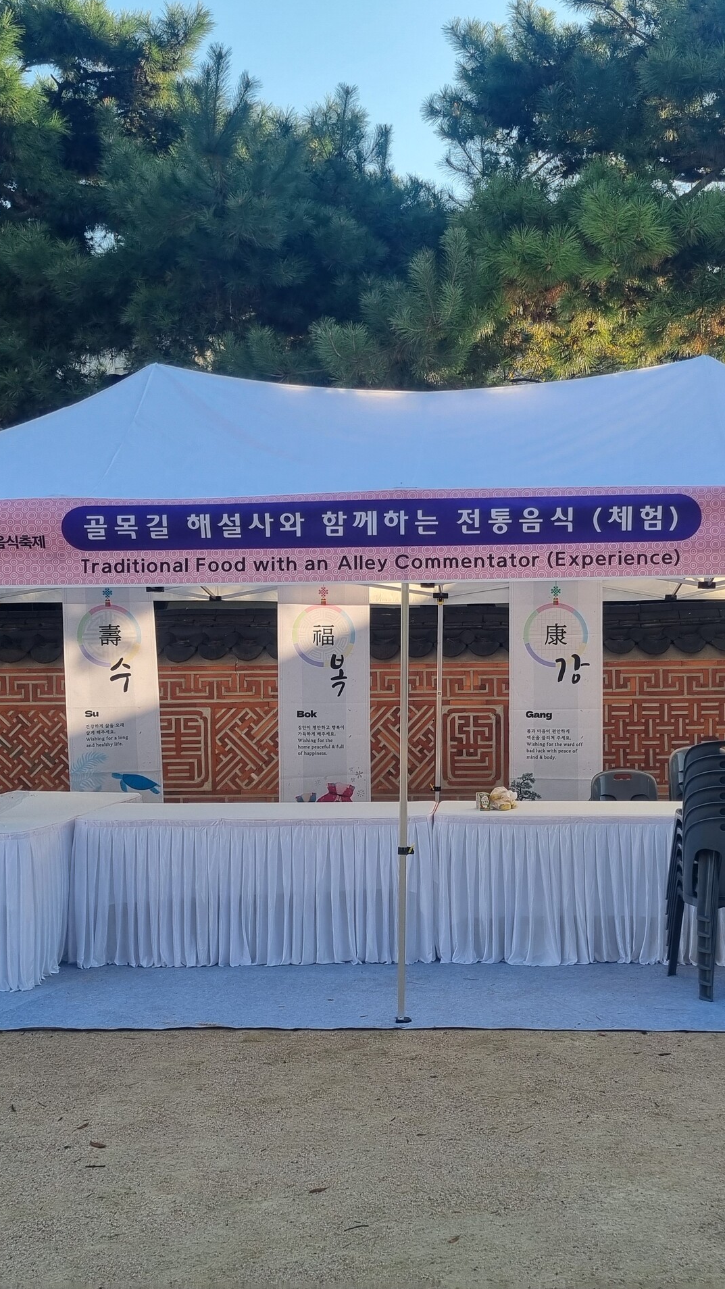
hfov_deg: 31.1
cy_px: 642
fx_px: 1299
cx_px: 444
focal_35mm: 38
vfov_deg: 52.8
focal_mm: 5.4
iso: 50
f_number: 1.8
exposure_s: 1/684
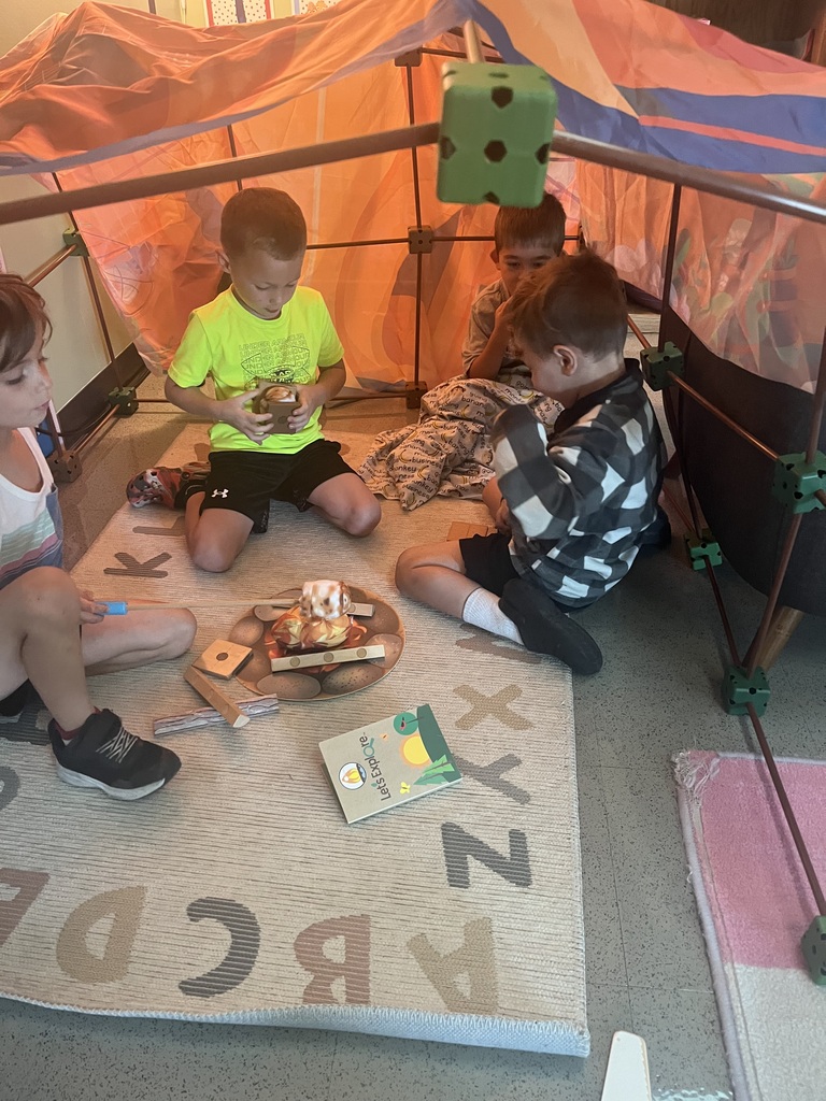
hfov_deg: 53.1
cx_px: 413
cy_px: 550
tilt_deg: -33.6
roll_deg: +1.2
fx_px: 827
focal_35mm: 26
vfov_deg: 67.3
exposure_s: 1/48
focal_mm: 5.1
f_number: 1.6
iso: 500
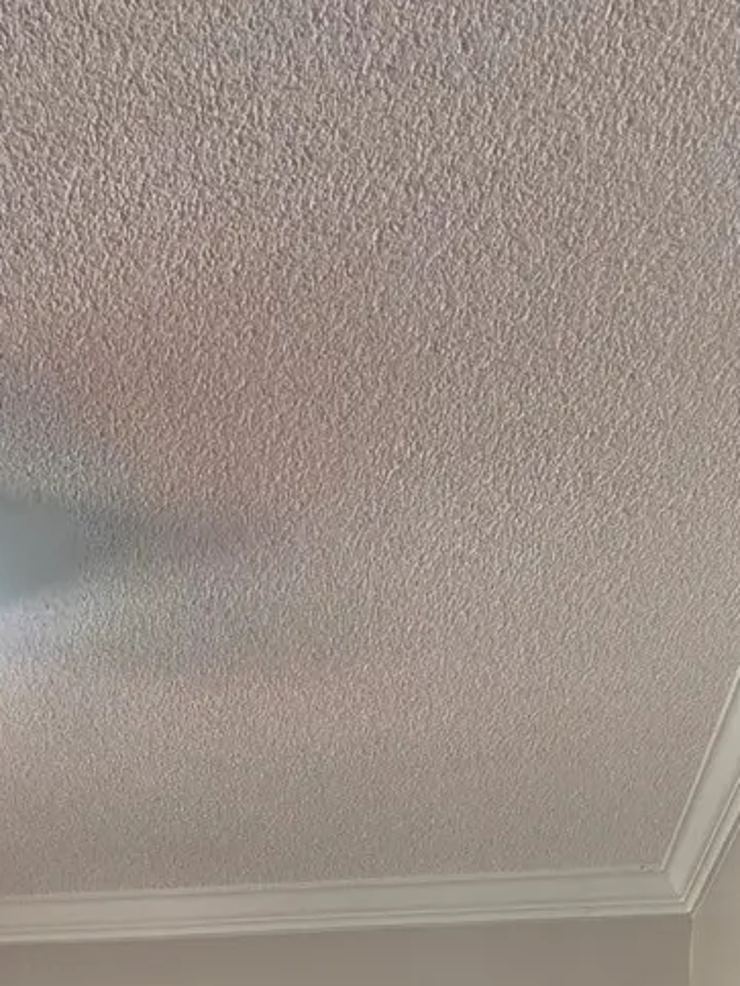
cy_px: 1493
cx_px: 296
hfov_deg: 33.5
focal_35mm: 43
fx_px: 1226
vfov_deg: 28.1
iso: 40
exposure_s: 1/120
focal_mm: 2.2
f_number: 1.9
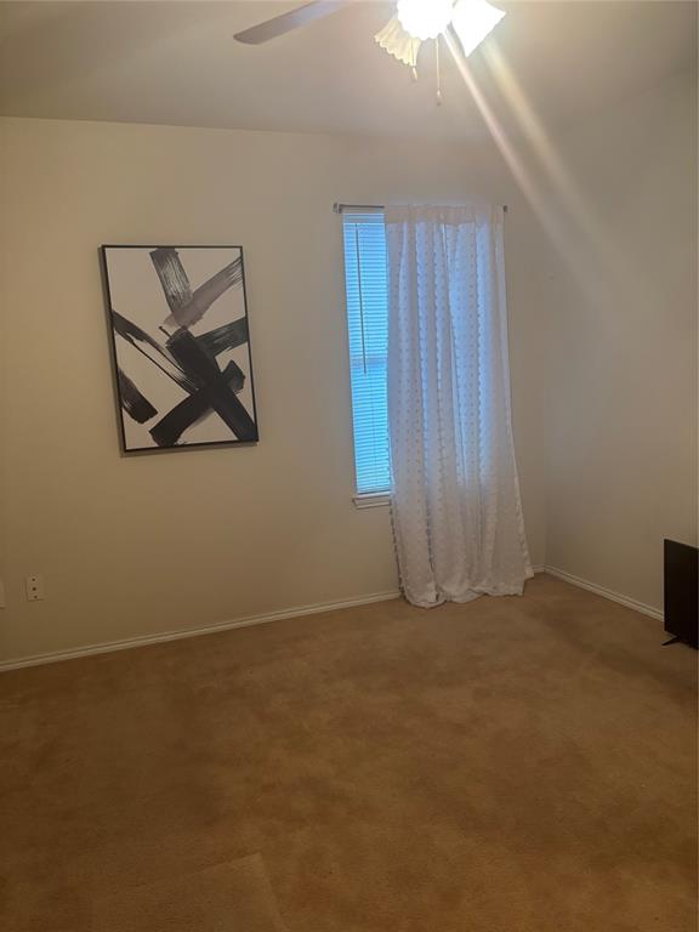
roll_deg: +2.9
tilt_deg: -8.7
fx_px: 700
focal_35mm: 26
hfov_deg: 53.1
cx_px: 350
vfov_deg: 67.3
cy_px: 466
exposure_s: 1/60
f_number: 1.6
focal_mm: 5.96
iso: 250
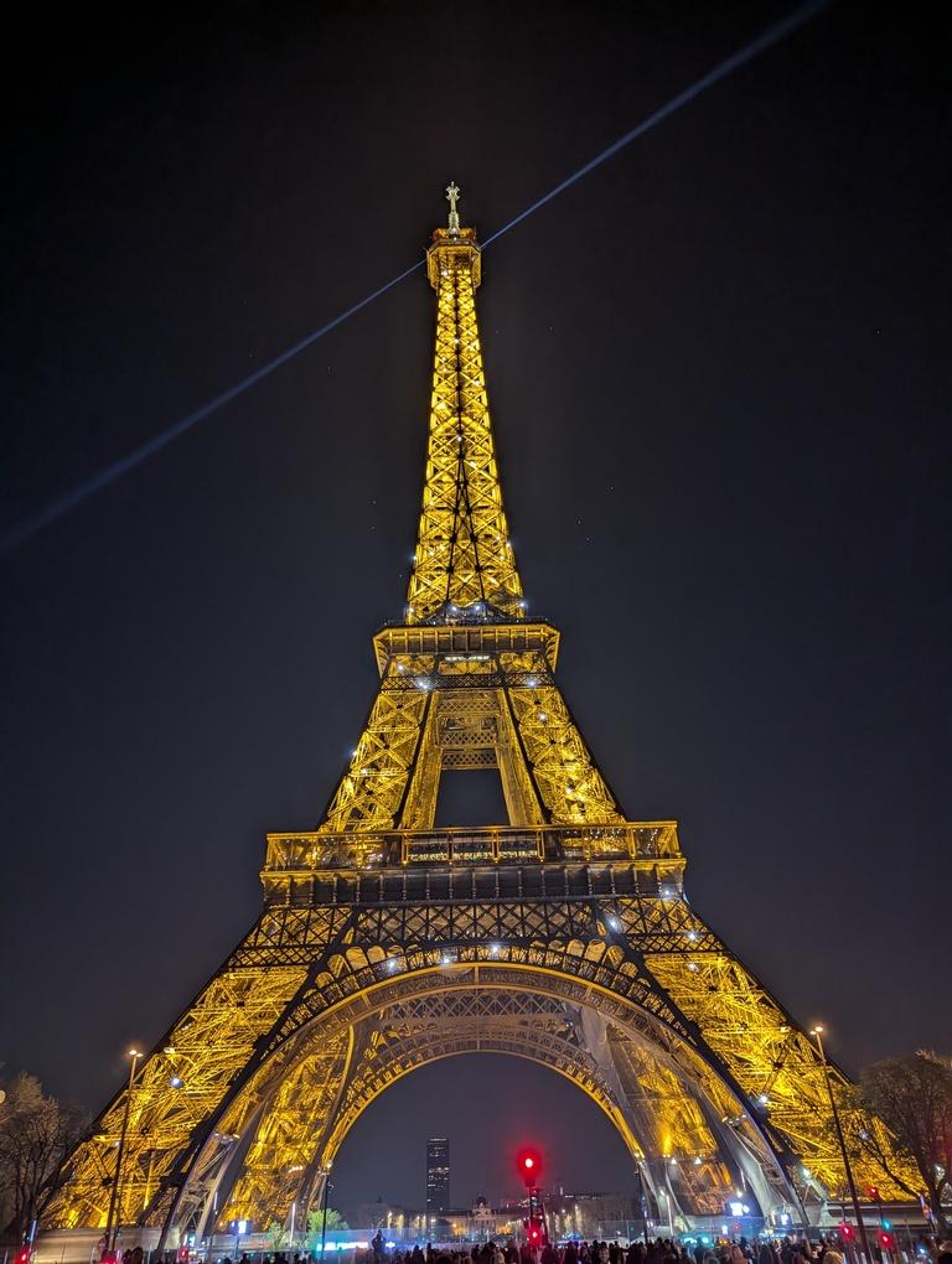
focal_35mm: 24
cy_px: 632
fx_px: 878
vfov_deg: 71.5
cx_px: 476
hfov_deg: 56.9
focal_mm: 6.81
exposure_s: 1/27
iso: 288
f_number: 1.85
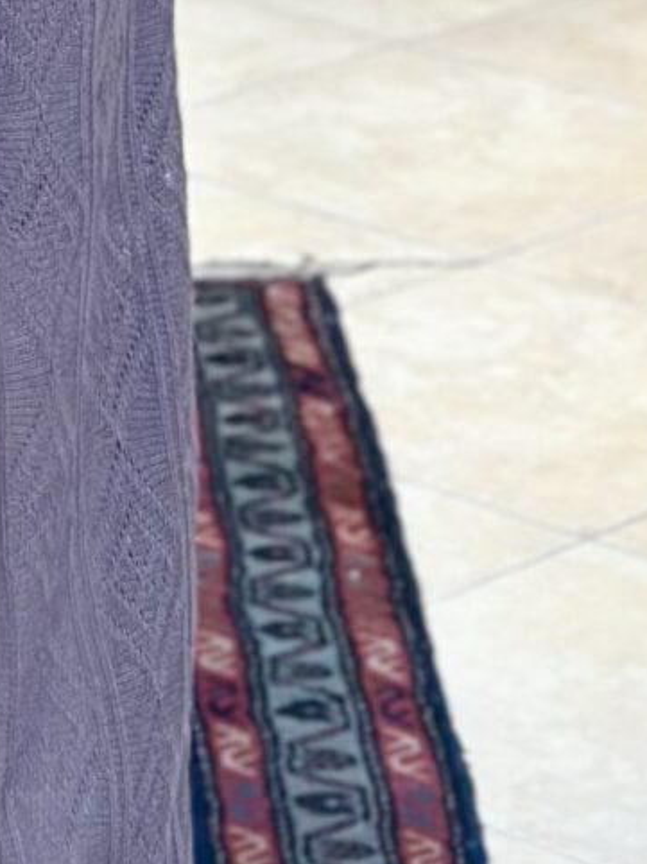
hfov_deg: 5.8
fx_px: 6360
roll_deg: -0.7
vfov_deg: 7.5
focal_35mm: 255
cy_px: -808
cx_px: -224
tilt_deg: -9.2
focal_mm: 6.86
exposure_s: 1/176
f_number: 1.78
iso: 80
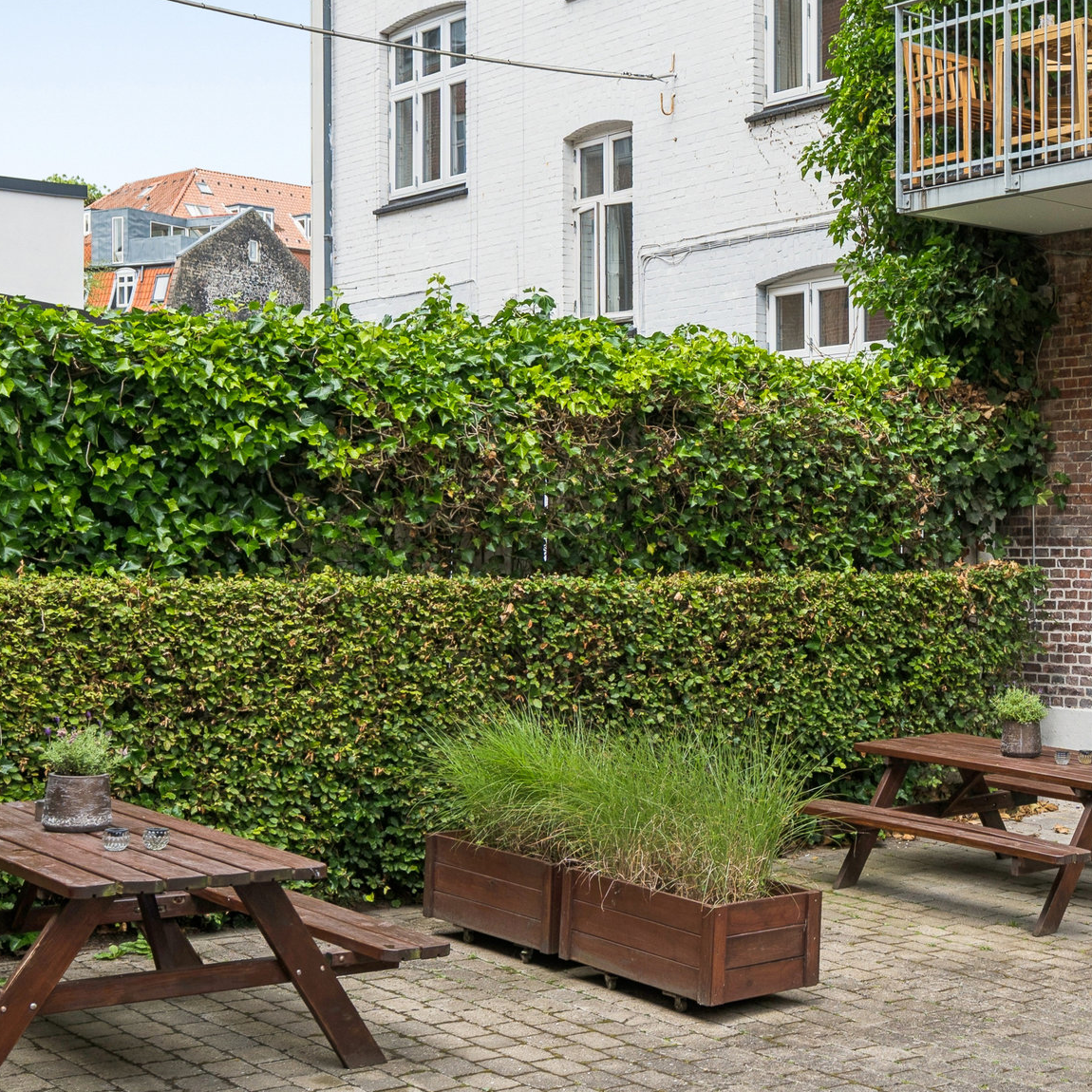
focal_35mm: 51
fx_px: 1820
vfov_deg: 33.4
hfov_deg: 31.5
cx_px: 1025
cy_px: 522
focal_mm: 23
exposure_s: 1/400
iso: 180
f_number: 6.3
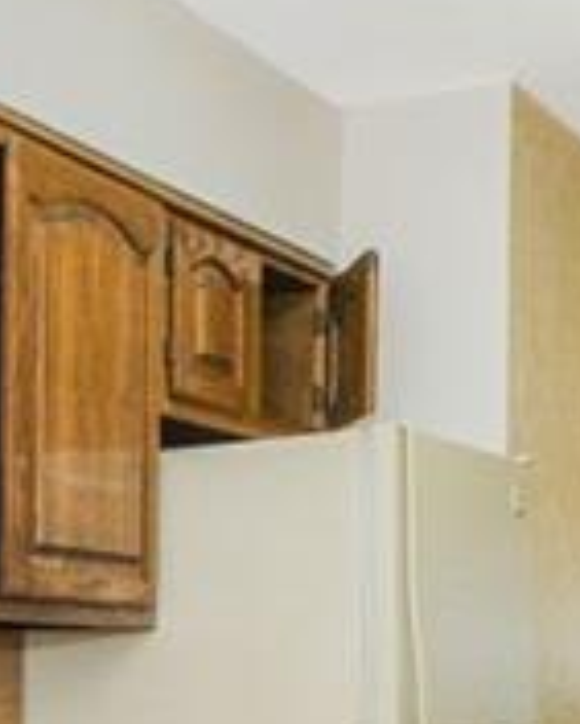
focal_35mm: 82
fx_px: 1758
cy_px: 769
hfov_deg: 17.8
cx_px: -119
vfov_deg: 22.2
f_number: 8
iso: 800
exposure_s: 1/60
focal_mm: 10
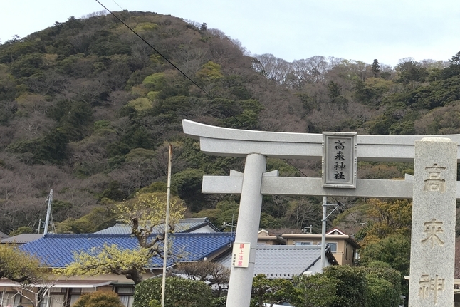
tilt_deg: +11.9
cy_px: 145
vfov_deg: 24.2
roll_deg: -1.2
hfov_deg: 33.7
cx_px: 417
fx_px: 716
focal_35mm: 56
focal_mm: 4.15
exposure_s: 1/620
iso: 25
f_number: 2.2
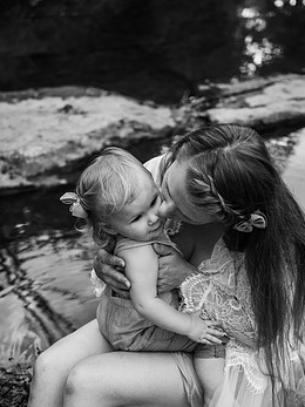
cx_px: 160
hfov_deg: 33.6
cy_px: 244
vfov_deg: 43.6
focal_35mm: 43
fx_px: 505
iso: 500
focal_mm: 34.5
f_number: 2.8
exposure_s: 1/1600
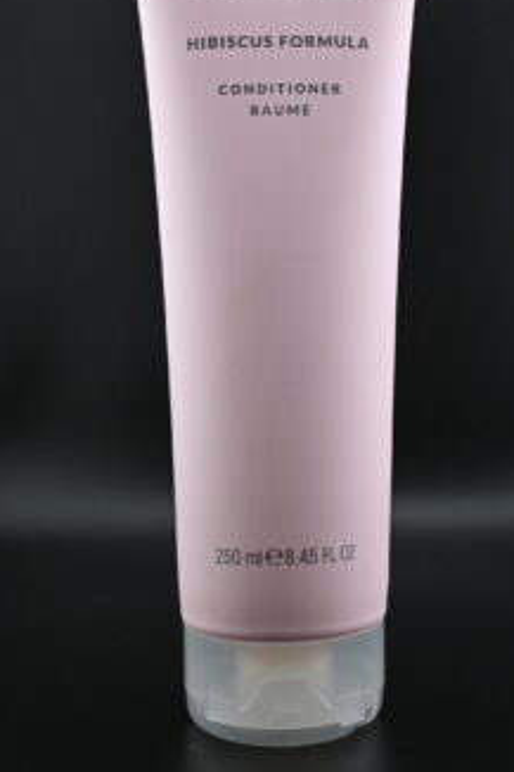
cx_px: 334
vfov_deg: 41.1
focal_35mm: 48
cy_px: 289
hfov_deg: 28.1
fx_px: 1022
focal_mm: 23
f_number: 4.2
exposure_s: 1/160
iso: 400
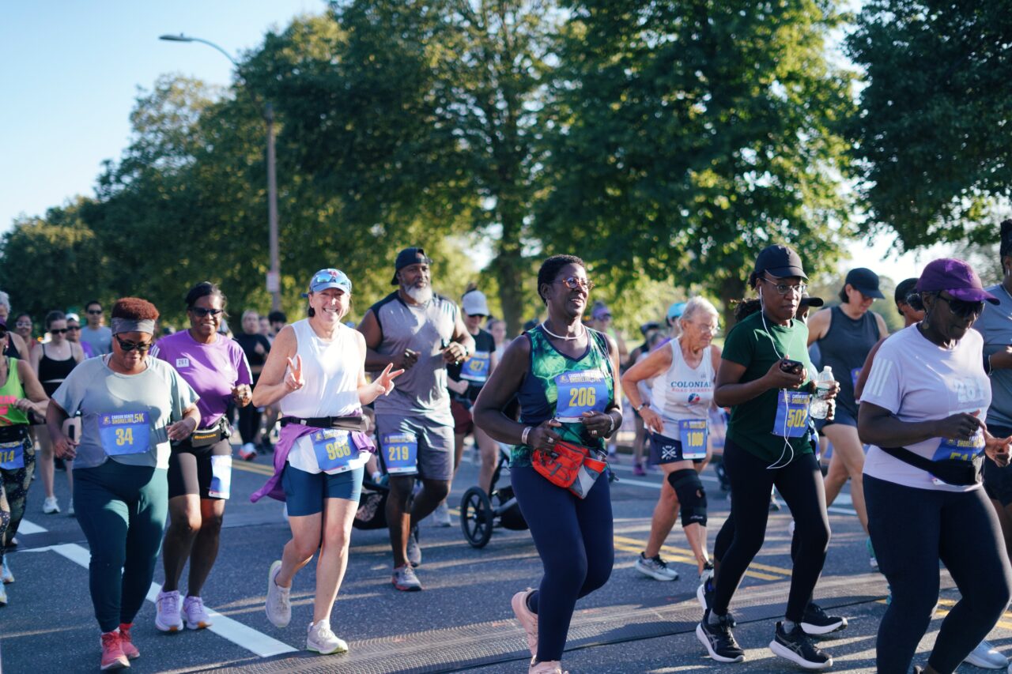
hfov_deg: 39.6
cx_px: 506
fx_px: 1405
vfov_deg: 27.0
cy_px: 337
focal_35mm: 50
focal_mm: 50
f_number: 1.8
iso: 640
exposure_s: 1/8000
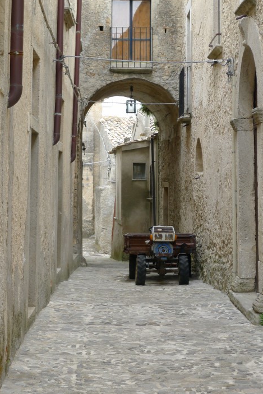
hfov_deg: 15.0
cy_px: 190
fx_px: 997
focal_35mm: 91
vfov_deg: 22.4
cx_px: 137
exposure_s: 1/160
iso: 80
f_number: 3.2
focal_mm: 17.1
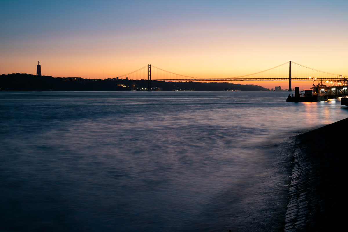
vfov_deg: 27.0
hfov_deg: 39.6
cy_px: 116
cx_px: 174
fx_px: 483
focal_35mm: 50
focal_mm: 50
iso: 100
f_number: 22
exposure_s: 8
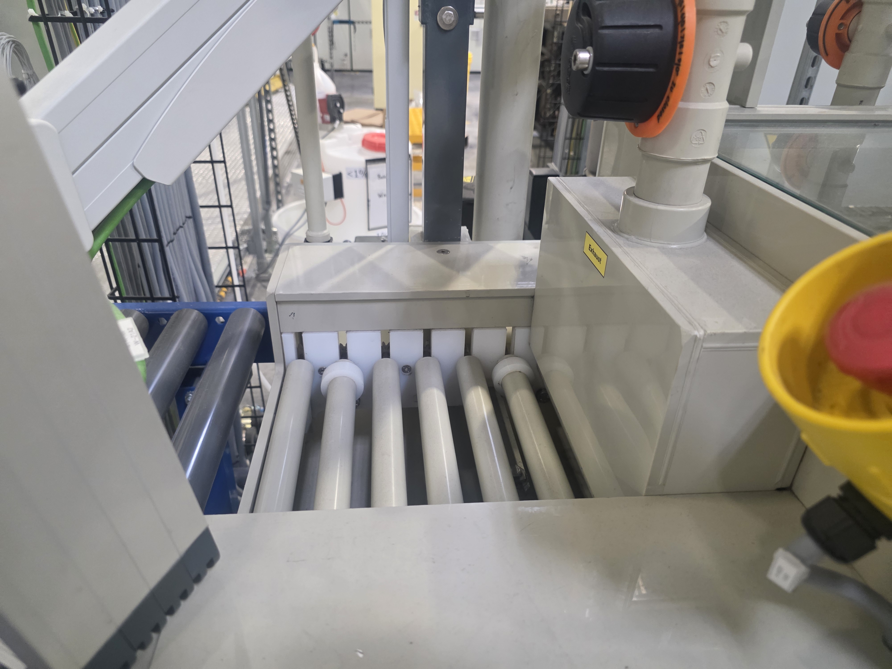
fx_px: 593
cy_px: 334
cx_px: 446
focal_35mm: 23
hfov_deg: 73.9
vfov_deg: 58.9
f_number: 1.7
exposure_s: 1/120
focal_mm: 6.3
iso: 800
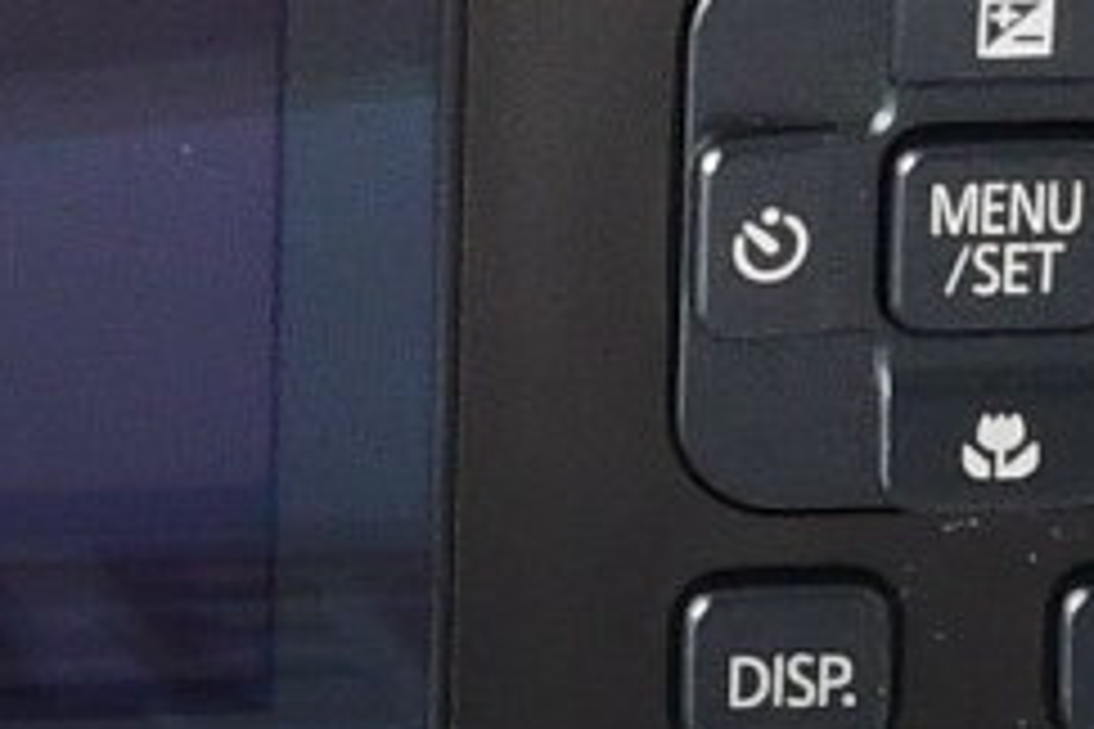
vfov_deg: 4.7
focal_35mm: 290
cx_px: -513
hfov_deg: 7.0
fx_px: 8812
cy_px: -270
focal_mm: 55
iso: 800
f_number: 10
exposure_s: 1/60
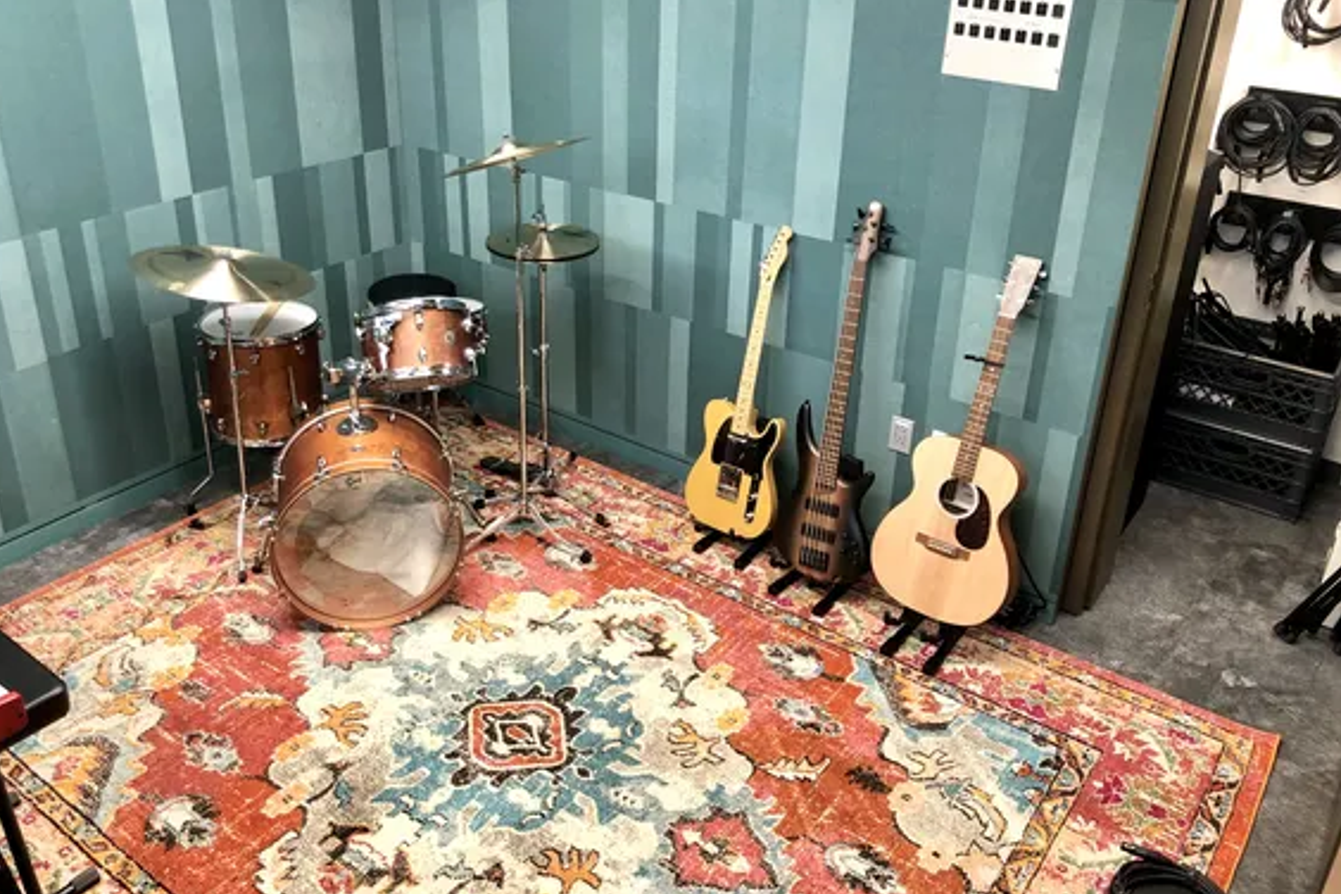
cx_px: 630
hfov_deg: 60.2
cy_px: 378
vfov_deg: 42.2
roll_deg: +0.4
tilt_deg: -24.2
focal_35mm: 31
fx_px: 1155
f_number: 1.8
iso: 40
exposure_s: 1/17
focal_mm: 4
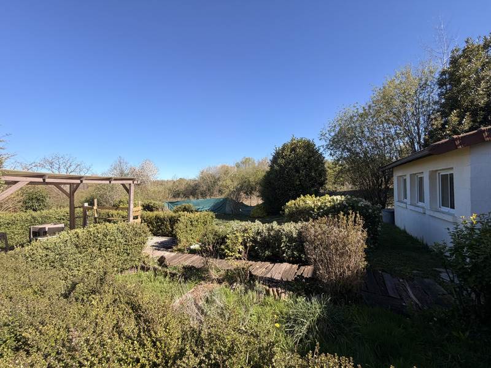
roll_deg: +1.2
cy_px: 184
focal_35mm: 14
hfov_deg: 102.1
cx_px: 246
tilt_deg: +1.3
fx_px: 199
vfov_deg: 85.7
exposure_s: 1/770
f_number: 2.2
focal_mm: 2.22
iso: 40
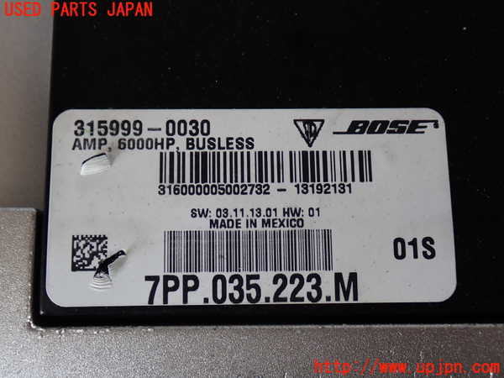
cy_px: 189
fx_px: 641
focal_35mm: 44
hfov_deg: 42.9
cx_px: 252
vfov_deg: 32.9
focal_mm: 7.84
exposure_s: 1/50
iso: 200
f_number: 2.9
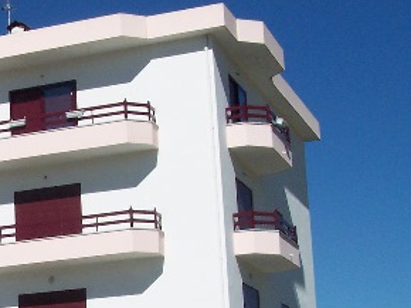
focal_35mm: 105
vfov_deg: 13.9
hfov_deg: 17.9
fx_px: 1246
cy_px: 288
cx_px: -67
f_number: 4.8
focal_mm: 8
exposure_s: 1/1000
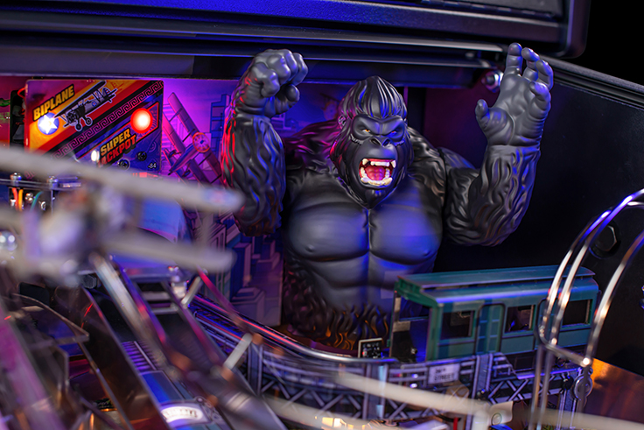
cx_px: 322
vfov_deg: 27.0
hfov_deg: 39.6
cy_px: 215
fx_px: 895
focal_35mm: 50
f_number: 4.5
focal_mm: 50
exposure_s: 1/80
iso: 320
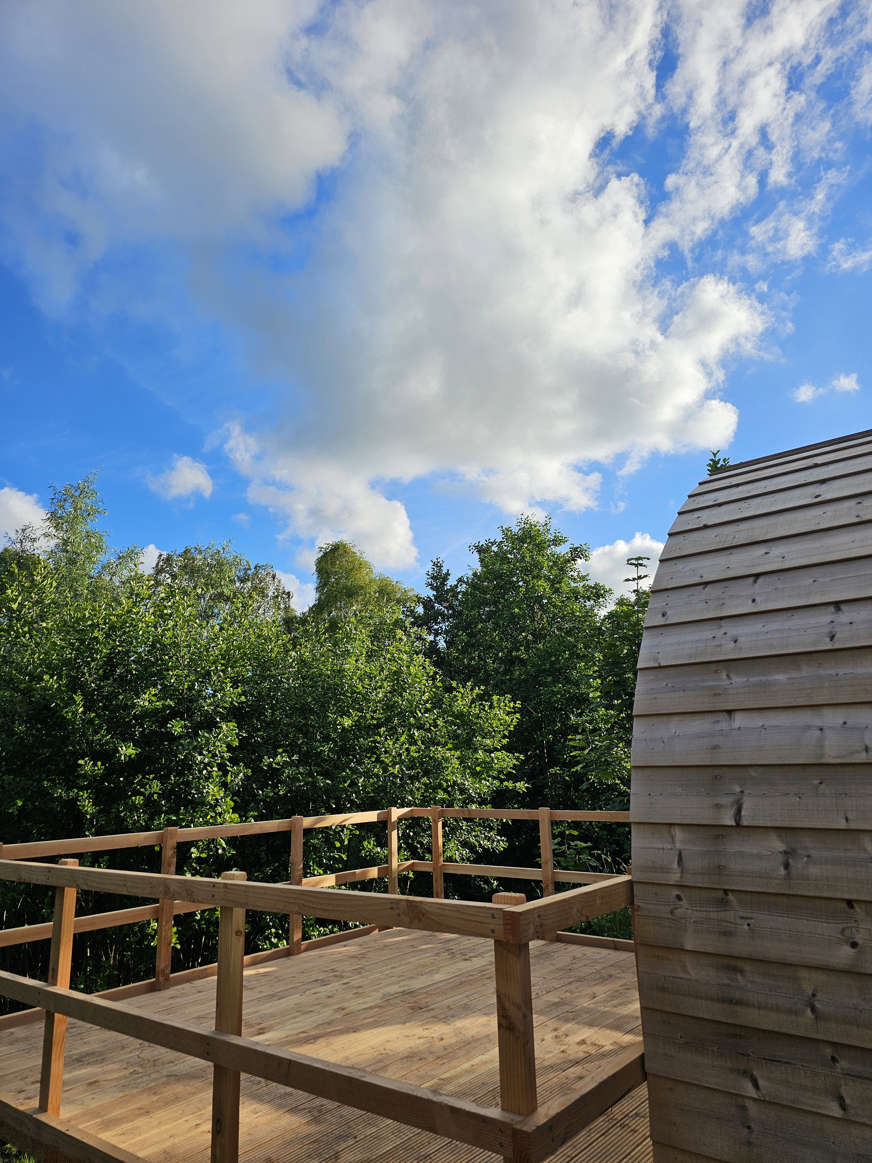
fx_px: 773
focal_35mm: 23
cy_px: 582
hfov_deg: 58.9
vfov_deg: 73.9
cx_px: 436
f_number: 1.7
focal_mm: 6.3
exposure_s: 1/859
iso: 10
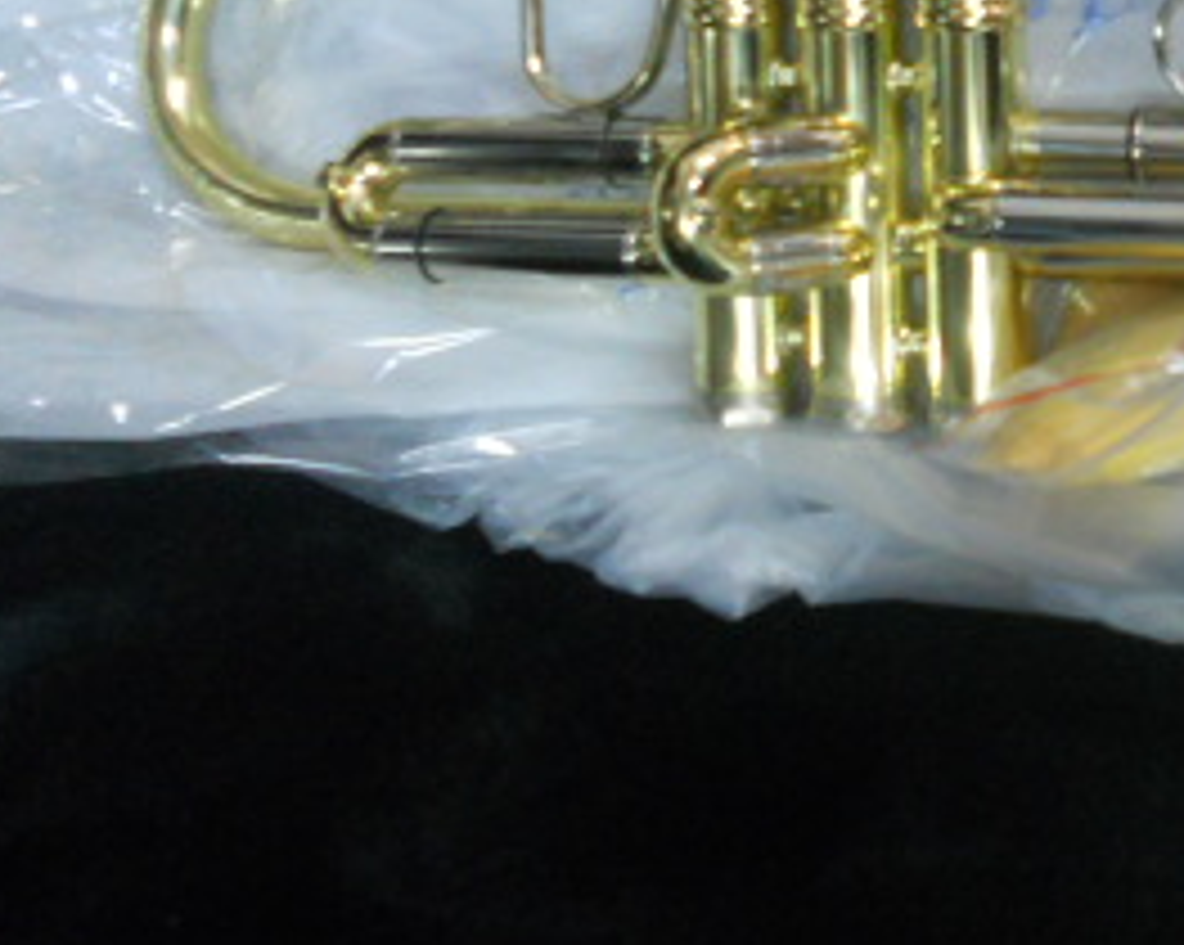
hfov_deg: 23.4
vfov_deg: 19.6
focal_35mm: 76
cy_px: 27
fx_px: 2661
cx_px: 1337
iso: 400
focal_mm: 5.8
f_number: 3.5
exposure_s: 1/8
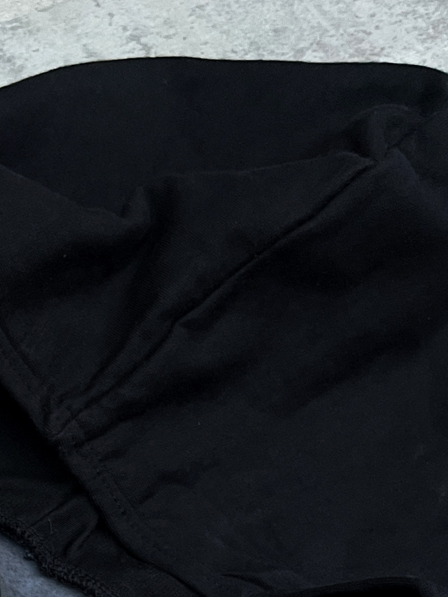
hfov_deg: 16.7
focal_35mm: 81
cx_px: -201
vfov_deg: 21.0
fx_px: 1397
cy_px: 852
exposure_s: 1/60
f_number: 1.6
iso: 200
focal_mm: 5.1
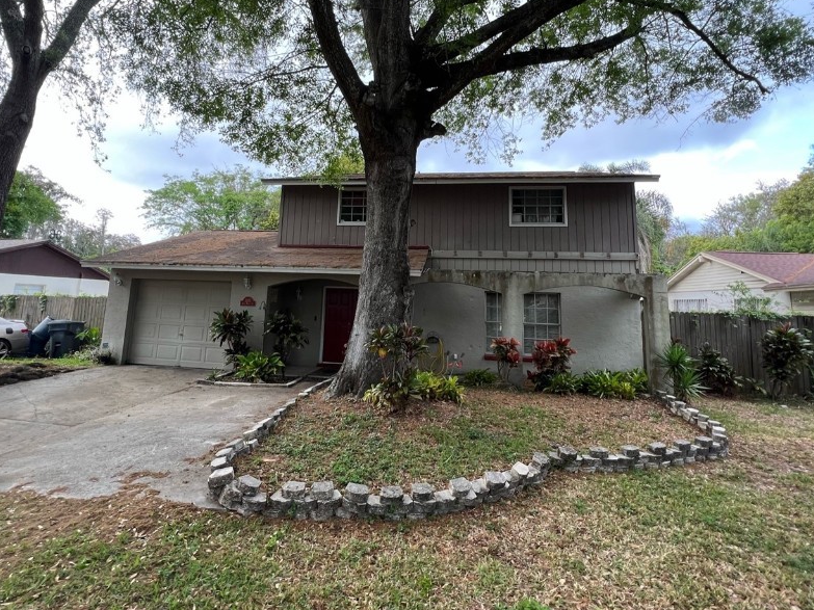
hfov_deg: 91.0
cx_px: 395
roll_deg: +0.7
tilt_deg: +10.2
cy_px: 236
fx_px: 400
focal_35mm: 17
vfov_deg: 73.7
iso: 32
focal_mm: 1.57
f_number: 1.8
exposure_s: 1/138
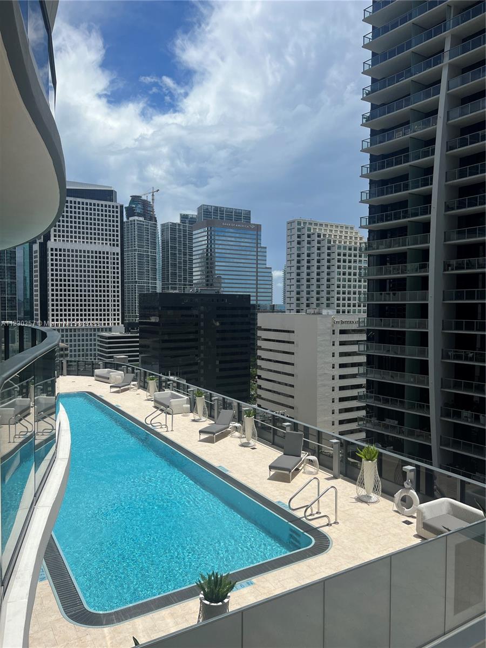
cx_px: 243
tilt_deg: -1.8
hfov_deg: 53.1
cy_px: 324
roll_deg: +0.1
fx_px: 487
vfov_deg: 67.3
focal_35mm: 26
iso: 50
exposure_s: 1/7463
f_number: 1.5
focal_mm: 5.7
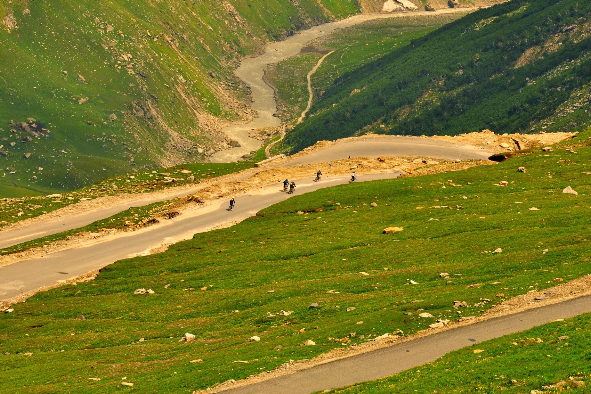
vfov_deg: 7.9
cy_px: 197
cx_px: 312
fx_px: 2865
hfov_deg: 11.8
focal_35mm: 175
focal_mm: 105
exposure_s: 1/640
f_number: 11
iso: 250
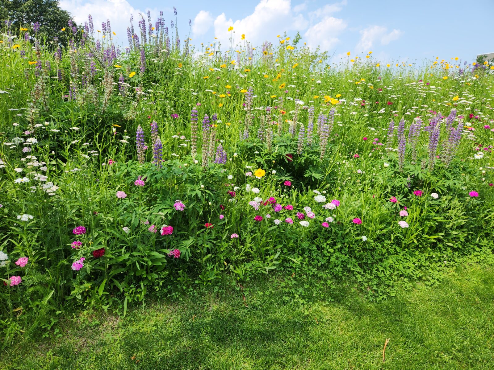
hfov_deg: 73.9
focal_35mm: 23
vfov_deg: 58.9
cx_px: 247
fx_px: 328
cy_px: 185
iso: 20
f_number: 1.8
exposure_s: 1/829
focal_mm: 5.4
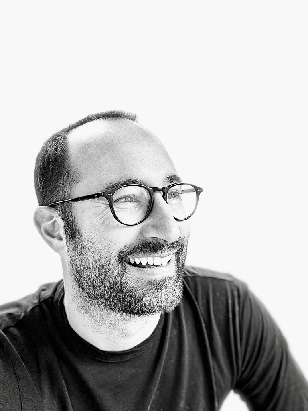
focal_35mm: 30
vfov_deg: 60.0
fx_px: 356
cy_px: 206
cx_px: 154
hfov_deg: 46.8
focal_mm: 2.69
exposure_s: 1/60
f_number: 1.9
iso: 125
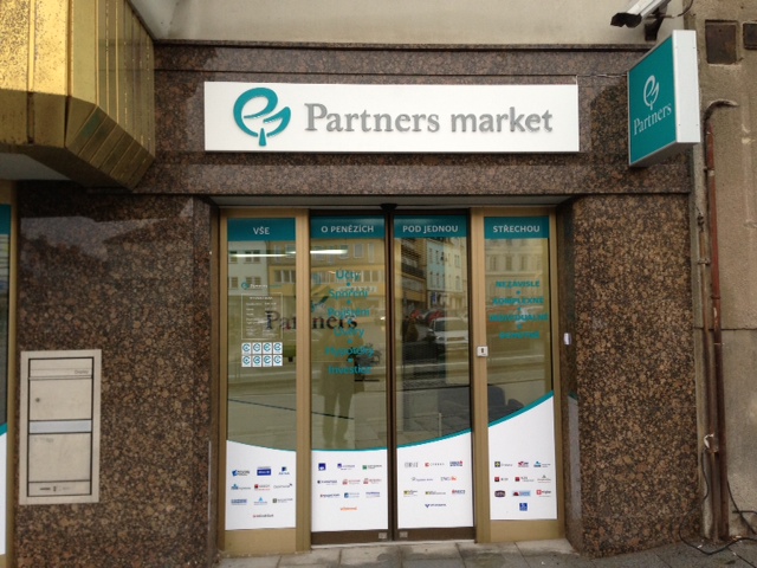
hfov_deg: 55.4
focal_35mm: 33
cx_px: 378
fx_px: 722
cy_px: 284
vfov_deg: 42.9
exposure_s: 1/120
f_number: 2.4
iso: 100
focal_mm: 4.13
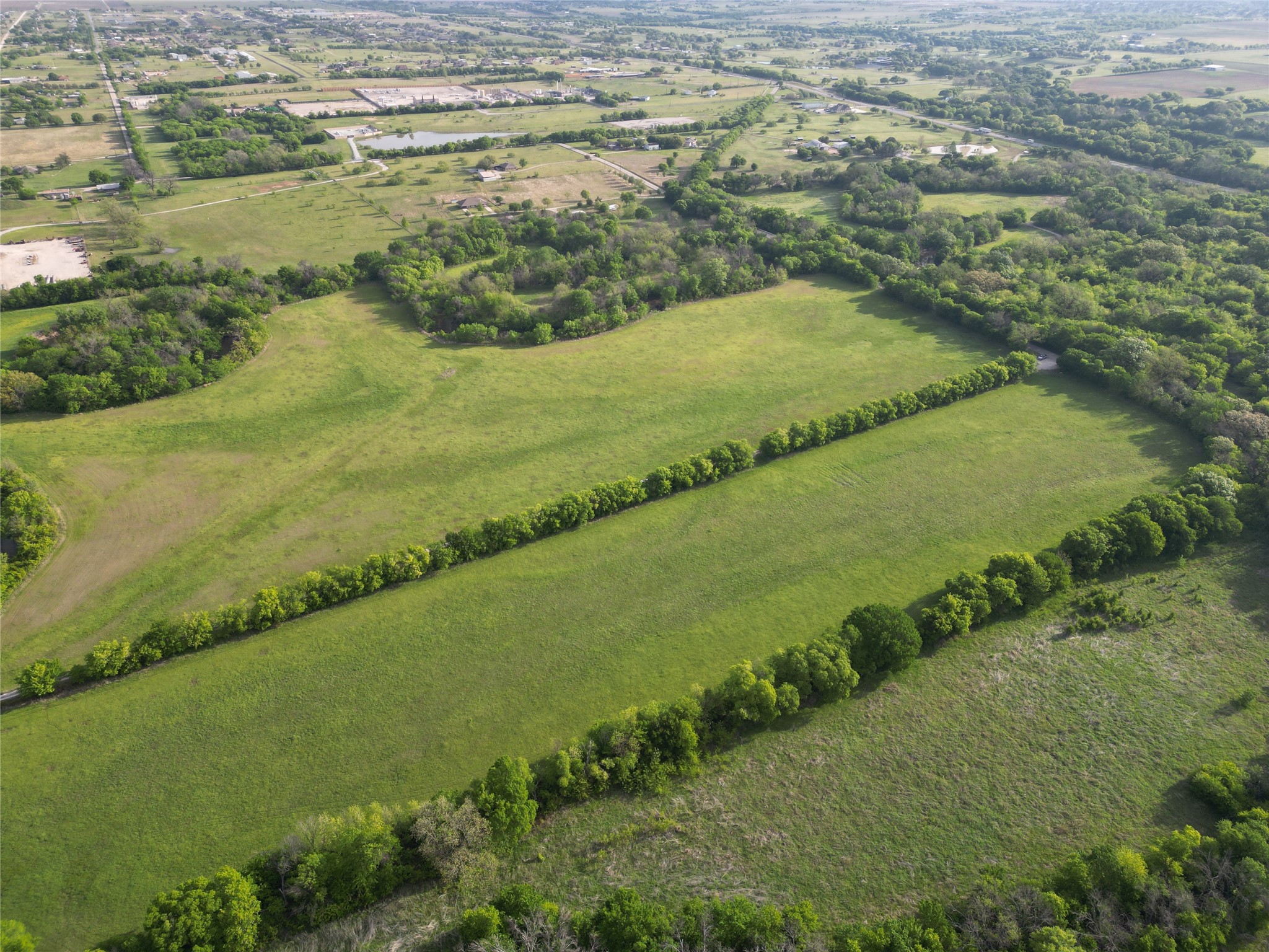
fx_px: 880
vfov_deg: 56.8
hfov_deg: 71.6
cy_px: 476
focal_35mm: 24
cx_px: 634
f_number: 1.7
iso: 100
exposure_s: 1/1500
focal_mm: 6.72
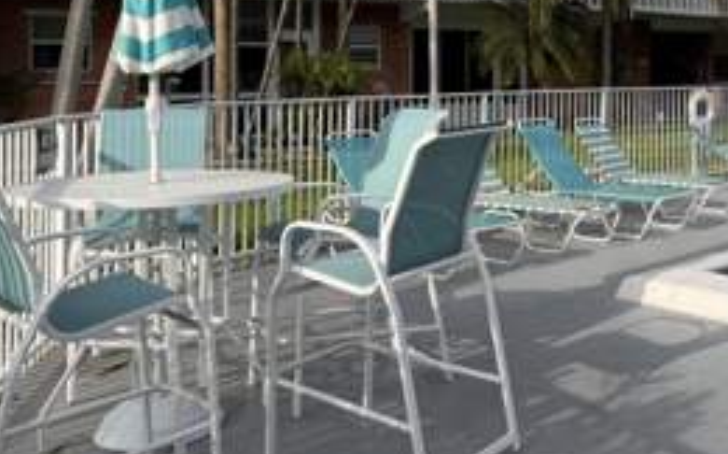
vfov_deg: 26.6
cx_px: 574
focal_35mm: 47
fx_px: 932
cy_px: 57
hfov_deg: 41.0
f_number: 1.78
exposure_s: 1/4673
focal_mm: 6.76
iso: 80
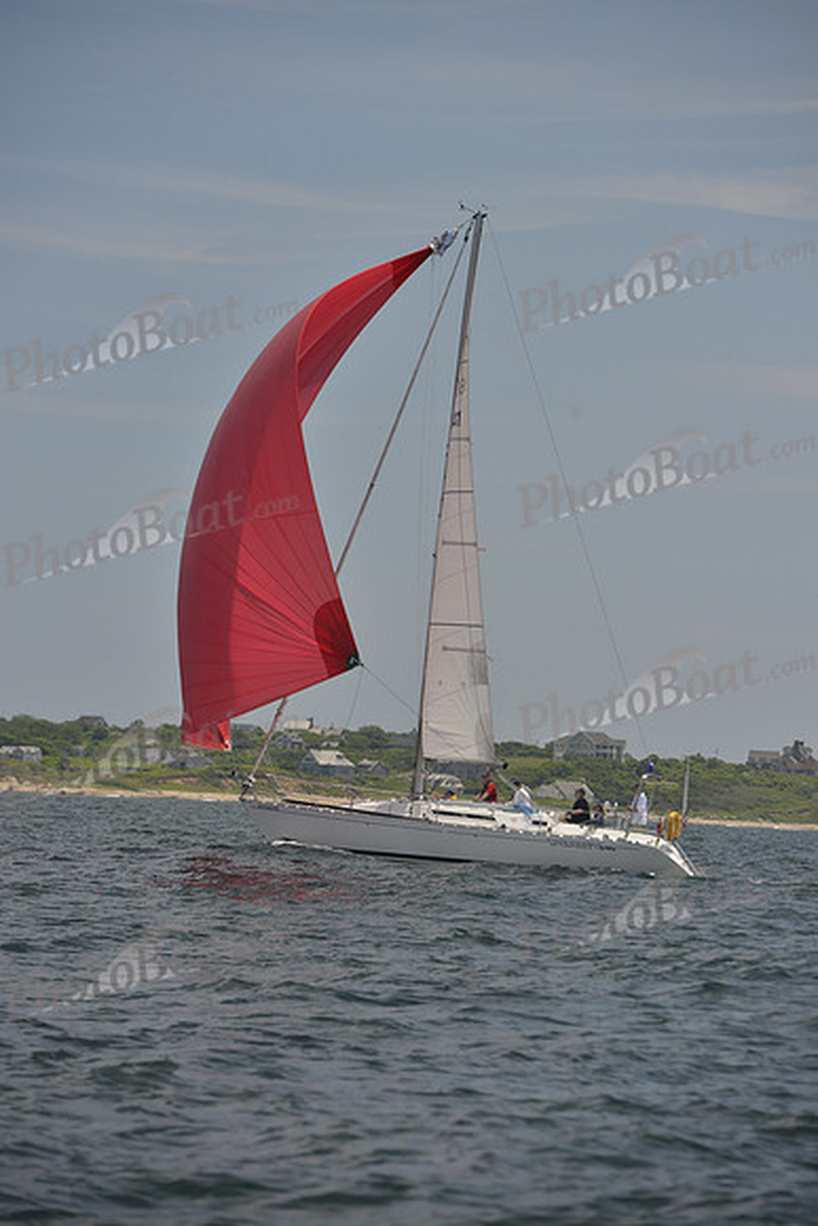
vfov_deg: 10.3
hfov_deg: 6.9
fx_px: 6812
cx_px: 409
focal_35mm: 200
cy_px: 613
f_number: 8
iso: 400
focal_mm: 200
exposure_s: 1/800
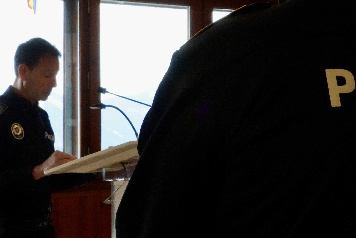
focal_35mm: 117
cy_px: 122
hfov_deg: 17.5
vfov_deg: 11.7
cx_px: 221
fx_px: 1157
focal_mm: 72
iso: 16000
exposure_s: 1/60
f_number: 32
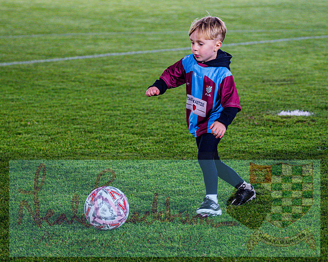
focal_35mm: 136
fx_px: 1315
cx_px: 193
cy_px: 128
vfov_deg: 11.4
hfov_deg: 14.2
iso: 1000
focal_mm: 70
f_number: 2.8
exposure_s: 1/320
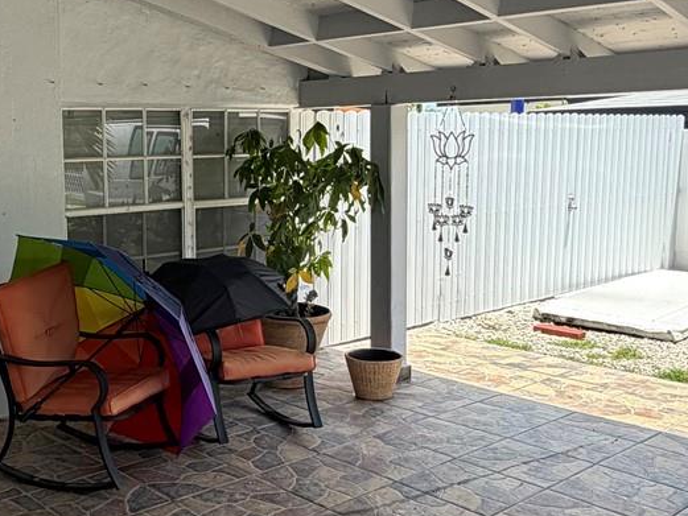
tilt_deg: -7.3
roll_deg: +0.7
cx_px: 181
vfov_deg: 33.6
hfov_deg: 42.6
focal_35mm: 43
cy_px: 245
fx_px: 855
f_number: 2.2
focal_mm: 2.22
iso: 64
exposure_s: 1/502
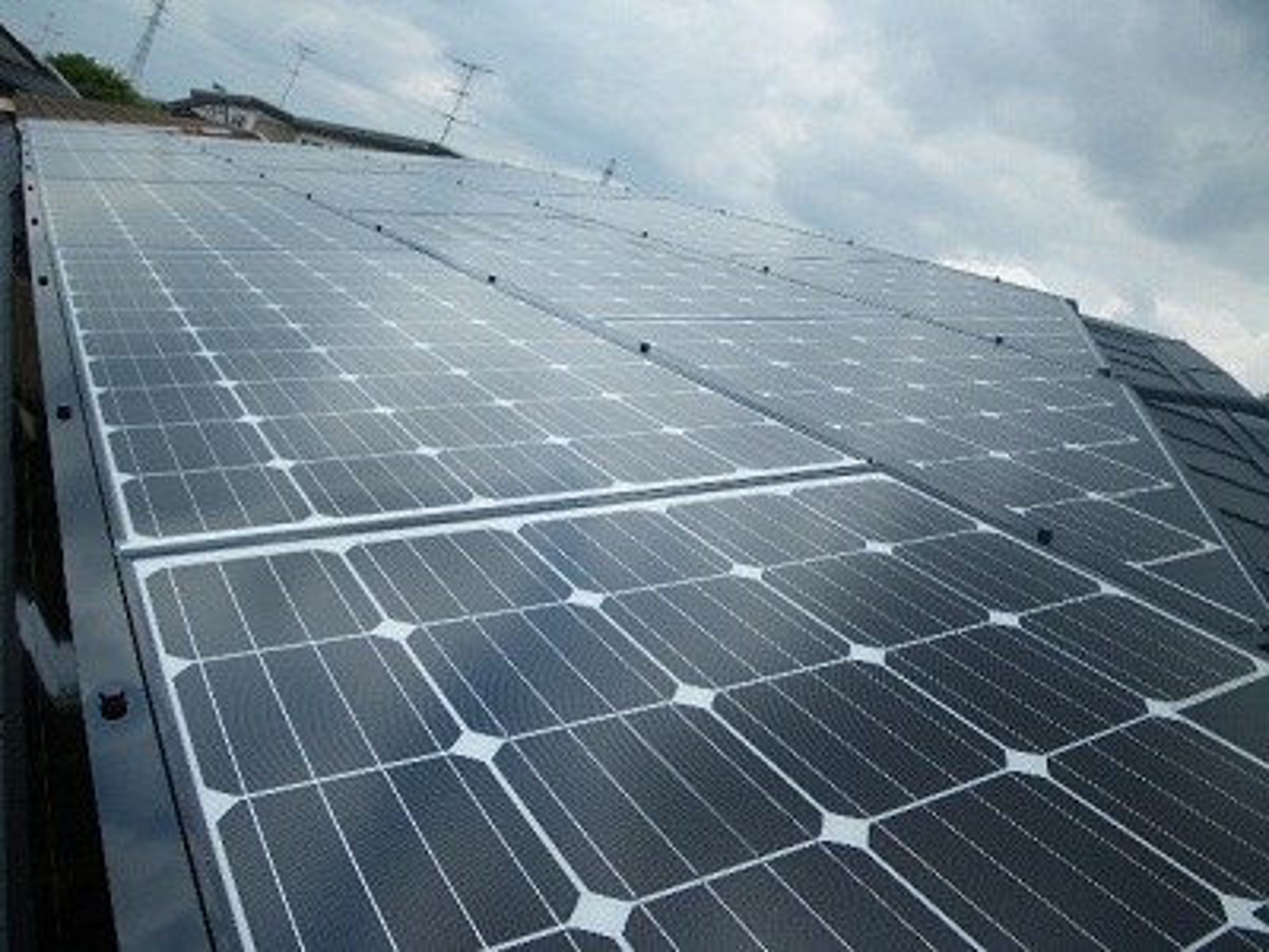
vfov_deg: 49.7
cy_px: 476
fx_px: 1026
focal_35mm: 28
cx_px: 634
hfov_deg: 63.4
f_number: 4.2
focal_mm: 5
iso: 50
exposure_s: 1/400
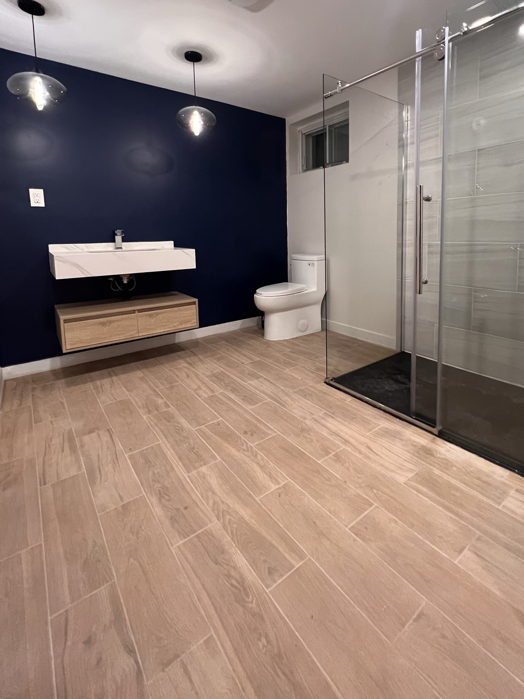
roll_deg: +0.8
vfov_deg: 92.9
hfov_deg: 77.7
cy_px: 269
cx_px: 298
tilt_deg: -4.8
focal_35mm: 16
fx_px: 323
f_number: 1.8
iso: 400
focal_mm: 1.57
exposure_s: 1/60
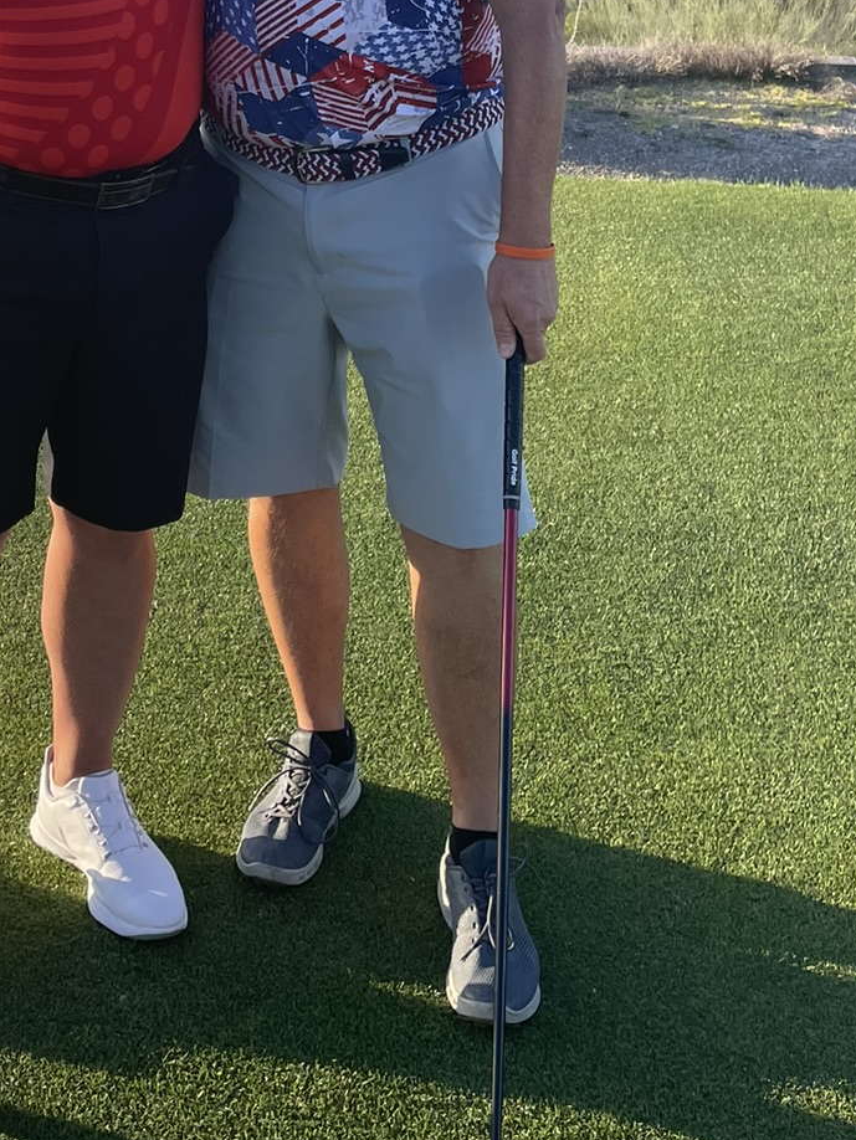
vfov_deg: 31.0
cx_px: 198
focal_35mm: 58
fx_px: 1911
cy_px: 22
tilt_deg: -12.4
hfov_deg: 24.9
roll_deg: -0.7
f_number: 1.6
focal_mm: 4.2
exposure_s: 1/1366
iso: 32
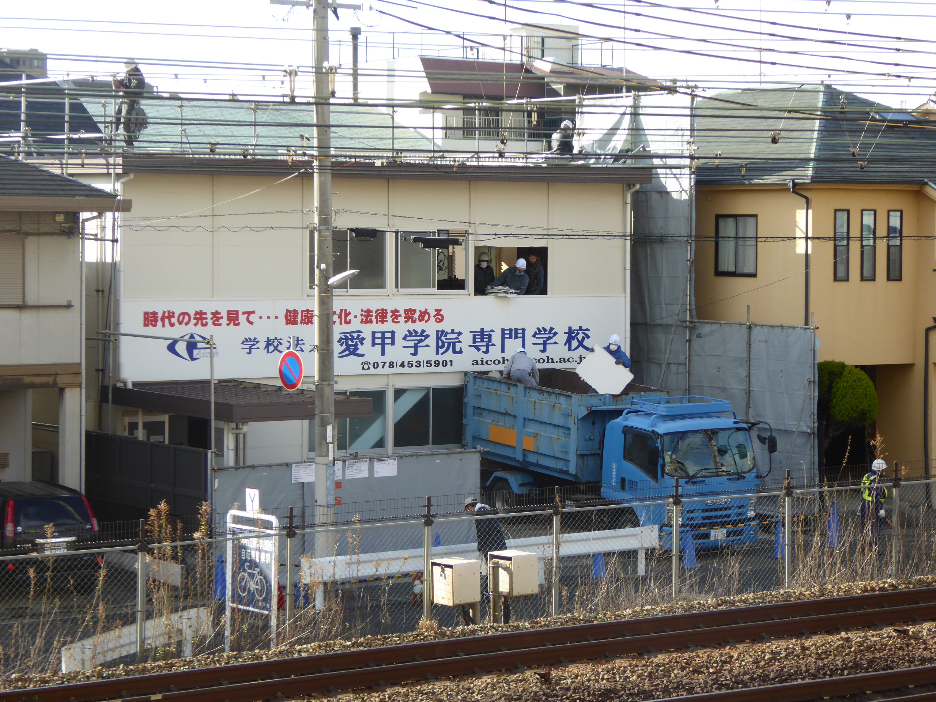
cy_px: 351
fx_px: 2650
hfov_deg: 20.0
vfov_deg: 15.1
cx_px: 468
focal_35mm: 98
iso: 100
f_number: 4.9
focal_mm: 16.1
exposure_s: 1/160
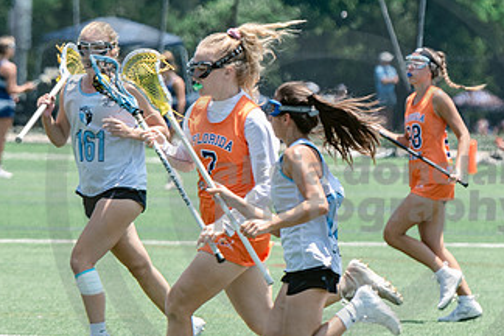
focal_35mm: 617
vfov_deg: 2.2
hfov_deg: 3.3
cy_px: 132
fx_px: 8637
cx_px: 169
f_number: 5
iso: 400
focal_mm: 200
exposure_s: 1/1600
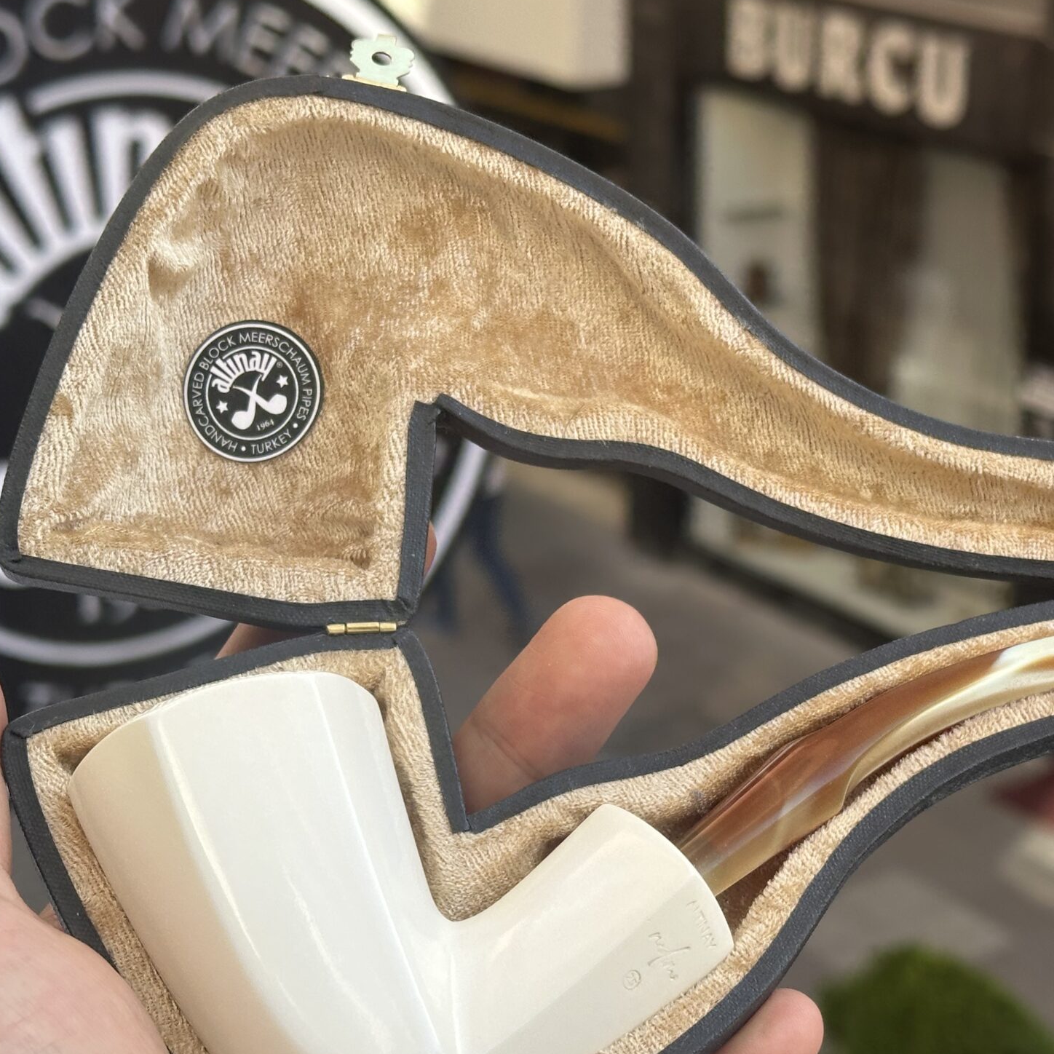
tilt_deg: -21.5
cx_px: 681
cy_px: 630
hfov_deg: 23.0
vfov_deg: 23.0
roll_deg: -1.4
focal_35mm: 75
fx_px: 2584
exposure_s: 1/654
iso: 64
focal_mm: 6.86
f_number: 1.78
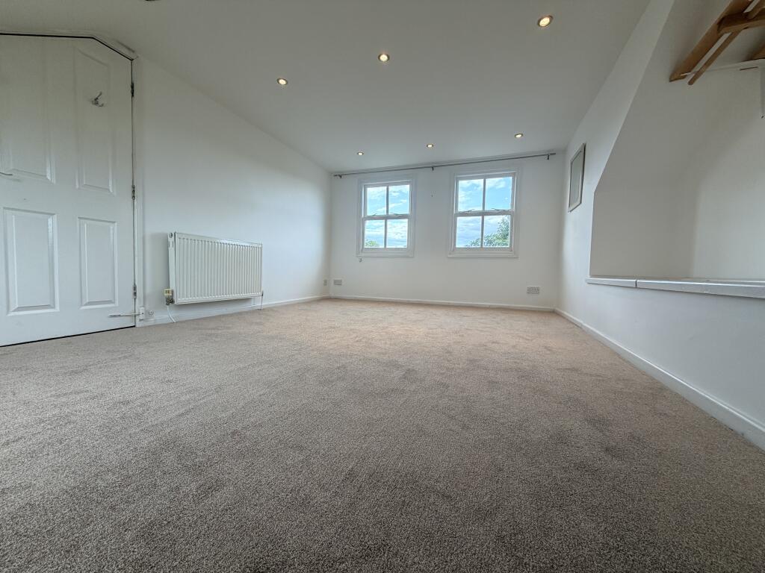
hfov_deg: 102.1
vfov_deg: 85.7
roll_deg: -1.4
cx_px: 382
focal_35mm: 14
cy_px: 286
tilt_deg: -2.9
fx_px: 309
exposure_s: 1/100
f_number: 2.2
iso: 50
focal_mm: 2.22
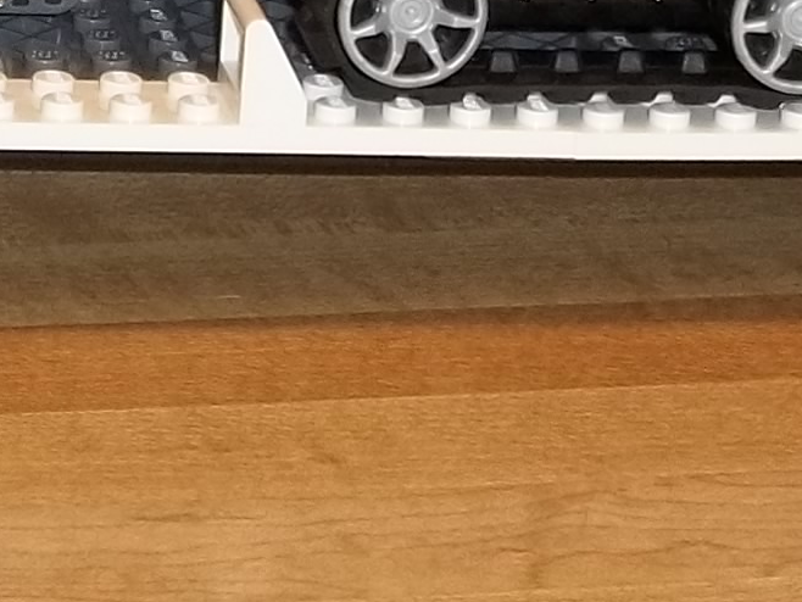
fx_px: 4983
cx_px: -85
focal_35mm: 215
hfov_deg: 9.1
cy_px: -183
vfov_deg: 6.9
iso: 64
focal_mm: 5.9
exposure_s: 1/30
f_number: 3.3
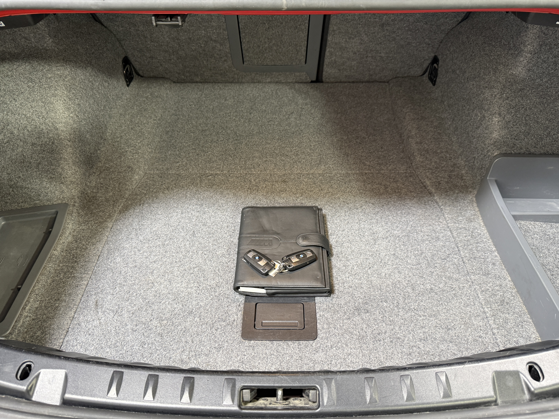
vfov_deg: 56.8
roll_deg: +1.1
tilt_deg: -43.1
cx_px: 280
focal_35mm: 24
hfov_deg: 71.6
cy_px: 210
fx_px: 388
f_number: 1.78
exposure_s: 1/60
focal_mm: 6.76
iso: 250
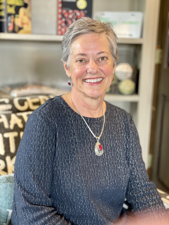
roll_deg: -2.1
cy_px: 112
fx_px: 338
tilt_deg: -12.9
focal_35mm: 52
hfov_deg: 28.0
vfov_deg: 36.8
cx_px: 84
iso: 160
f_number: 2
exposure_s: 1/40
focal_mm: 6
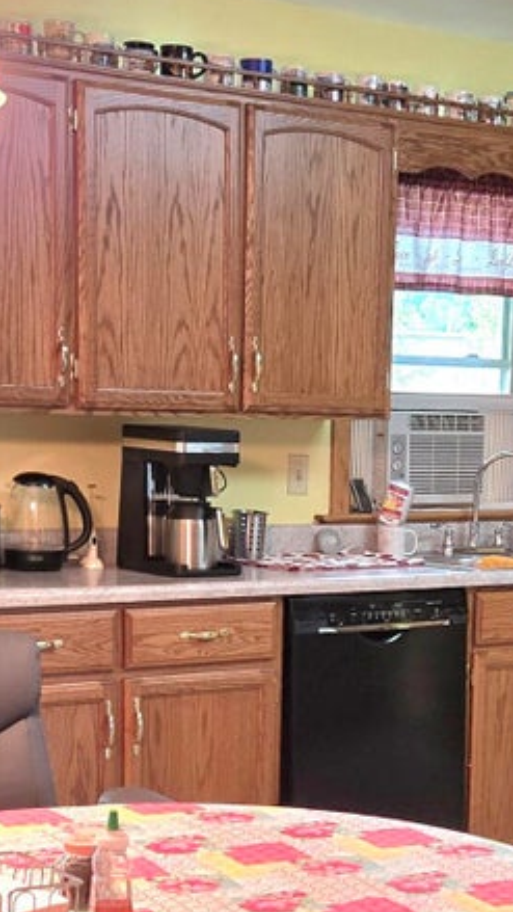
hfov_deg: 15.4
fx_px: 1886
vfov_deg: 26.6
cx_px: 364
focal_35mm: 78
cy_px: 735
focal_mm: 5.4
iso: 160
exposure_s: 1/120
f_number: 1.8
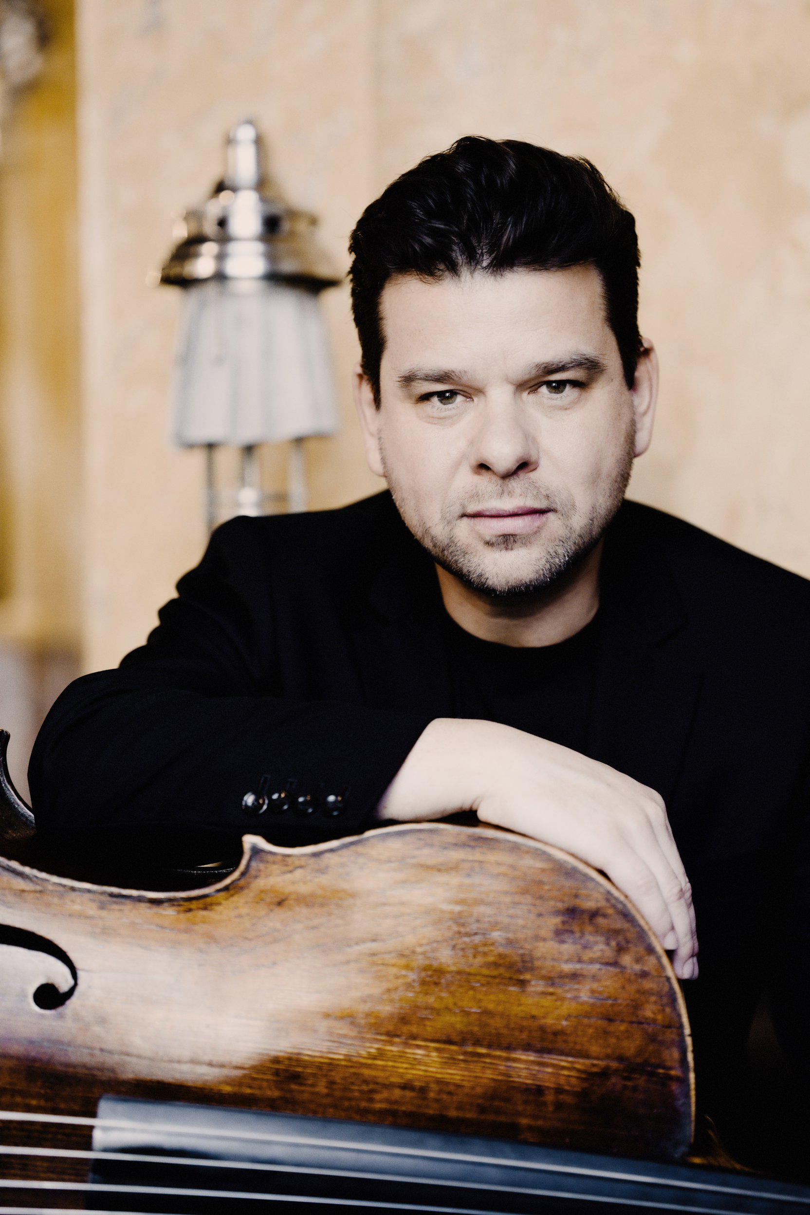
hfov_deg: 20.9
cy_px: 608
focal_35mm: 65
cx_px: 405
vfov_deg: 31.0
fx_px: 2193
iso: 800
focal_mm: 65
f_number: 2
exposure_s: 1/80
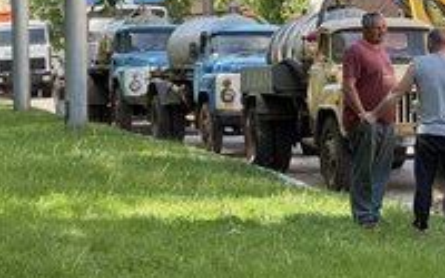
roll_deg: +1.4
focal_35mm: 163
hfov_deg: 12.8
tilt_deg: -2.3
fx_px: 1977
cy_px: 160
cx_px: 263
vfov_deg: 8.0
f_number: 2.8
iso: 25
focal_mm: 9
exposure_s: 1/99
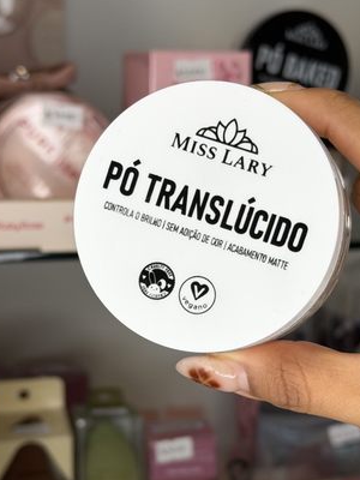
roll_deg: -1.1
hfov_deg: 22.9
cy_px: 254
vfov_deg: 30.3
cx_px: 205
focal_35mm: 64
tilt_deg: -11.9
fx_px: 887
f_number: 1.78
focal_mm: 6.76
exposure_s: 1/237
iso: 64
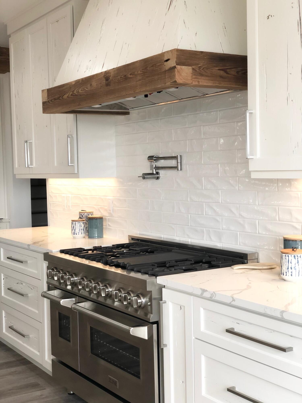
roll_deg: +0.7
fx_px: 605
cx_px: 151
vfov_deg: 36.8
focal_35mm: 52
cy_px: 202
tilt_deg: -3.4
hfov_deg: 28.0
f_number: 2.4
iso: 25
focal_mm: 6
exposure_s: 1/60
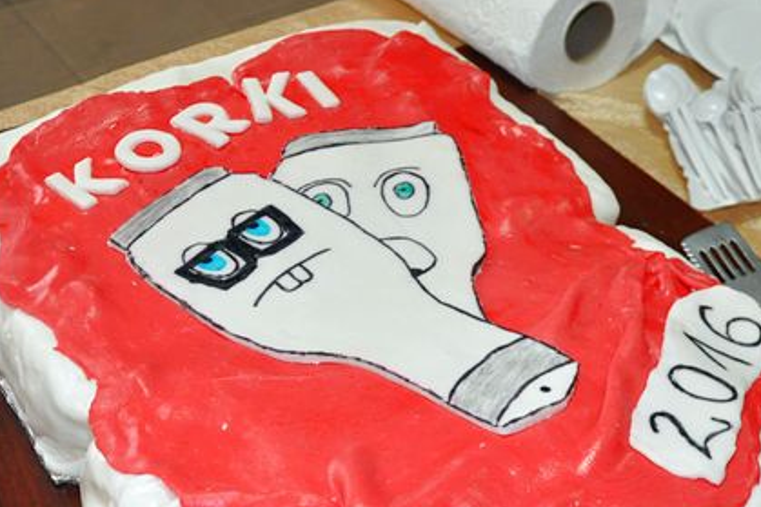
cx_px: 380
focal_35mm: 73
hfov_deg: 27.7
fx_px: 1542
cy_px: 352
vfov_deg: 18.6
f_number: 4.5
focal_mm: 24
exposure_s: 1/60
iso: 1000
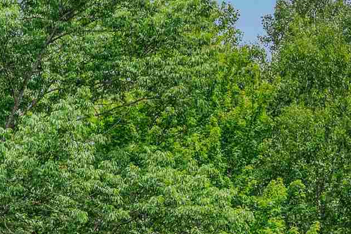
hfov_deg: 10.1
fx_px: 1939
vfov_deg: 6.6
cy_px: 559
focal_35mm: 199
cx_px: -145
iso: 100
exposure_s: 1/125
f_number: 8
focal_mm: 41
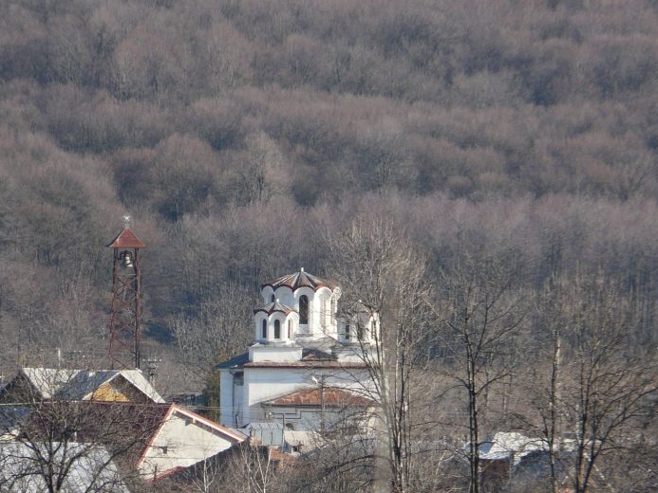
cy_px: 263
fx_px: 14088
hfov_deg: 2.7
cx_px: 288
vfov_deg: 2.0
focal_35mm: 741
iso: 100
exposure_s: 1/250
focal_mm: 82.7
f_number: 5.6
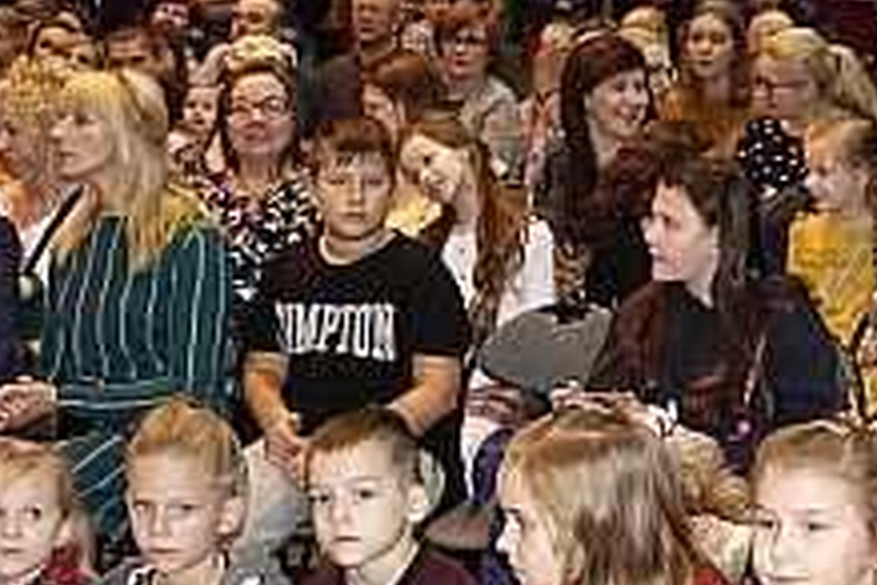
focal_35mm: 105
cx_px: 745
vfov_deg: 13.0
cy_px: 335
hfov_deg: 19.2
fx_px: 2558
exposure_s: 1/40
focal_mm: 13.37
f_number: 2.8
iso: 800
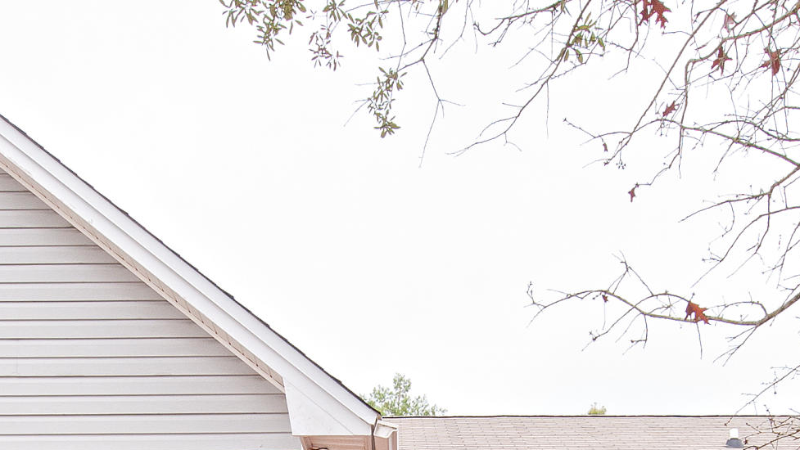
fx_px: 955
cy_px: 659
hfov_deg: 45.5
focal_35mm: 45
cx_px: 389
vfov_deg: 22.3
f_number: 9
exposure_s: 1/200
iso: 800
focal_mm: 14
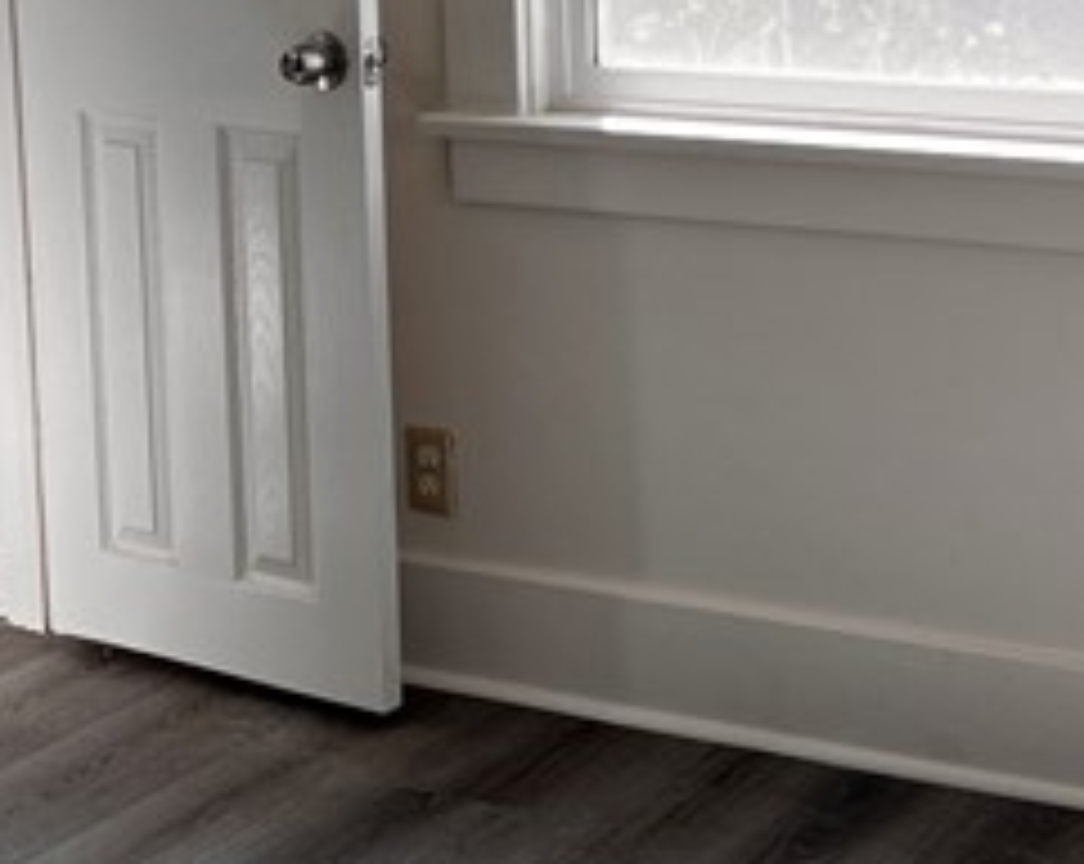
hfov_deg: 17.7
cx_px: 337
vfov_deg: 14.2
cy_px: 171
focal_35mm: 108
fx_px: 3459
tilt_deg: -10.0
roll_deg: +3.2
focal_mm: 5.7
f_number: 1.5
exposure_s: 1/166
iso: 64
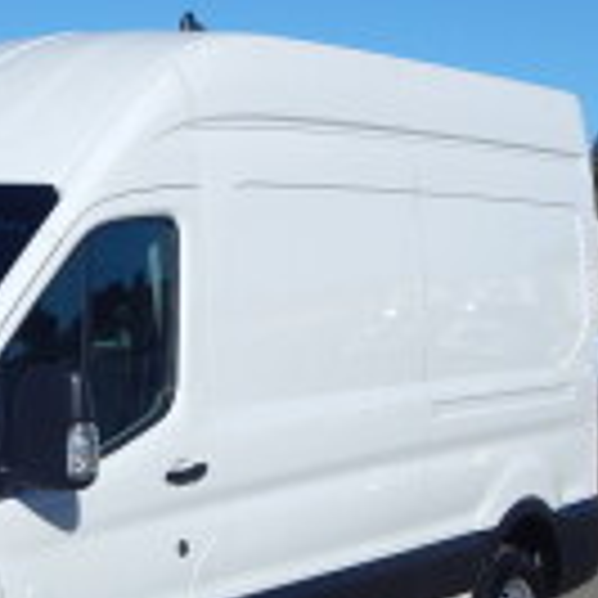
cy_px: 497
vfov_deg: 17.6
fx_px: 1915
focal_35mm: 98
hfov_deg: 17.3
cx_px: -27
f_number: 6.9
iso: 125
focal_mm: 6.8
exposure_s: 1/1000
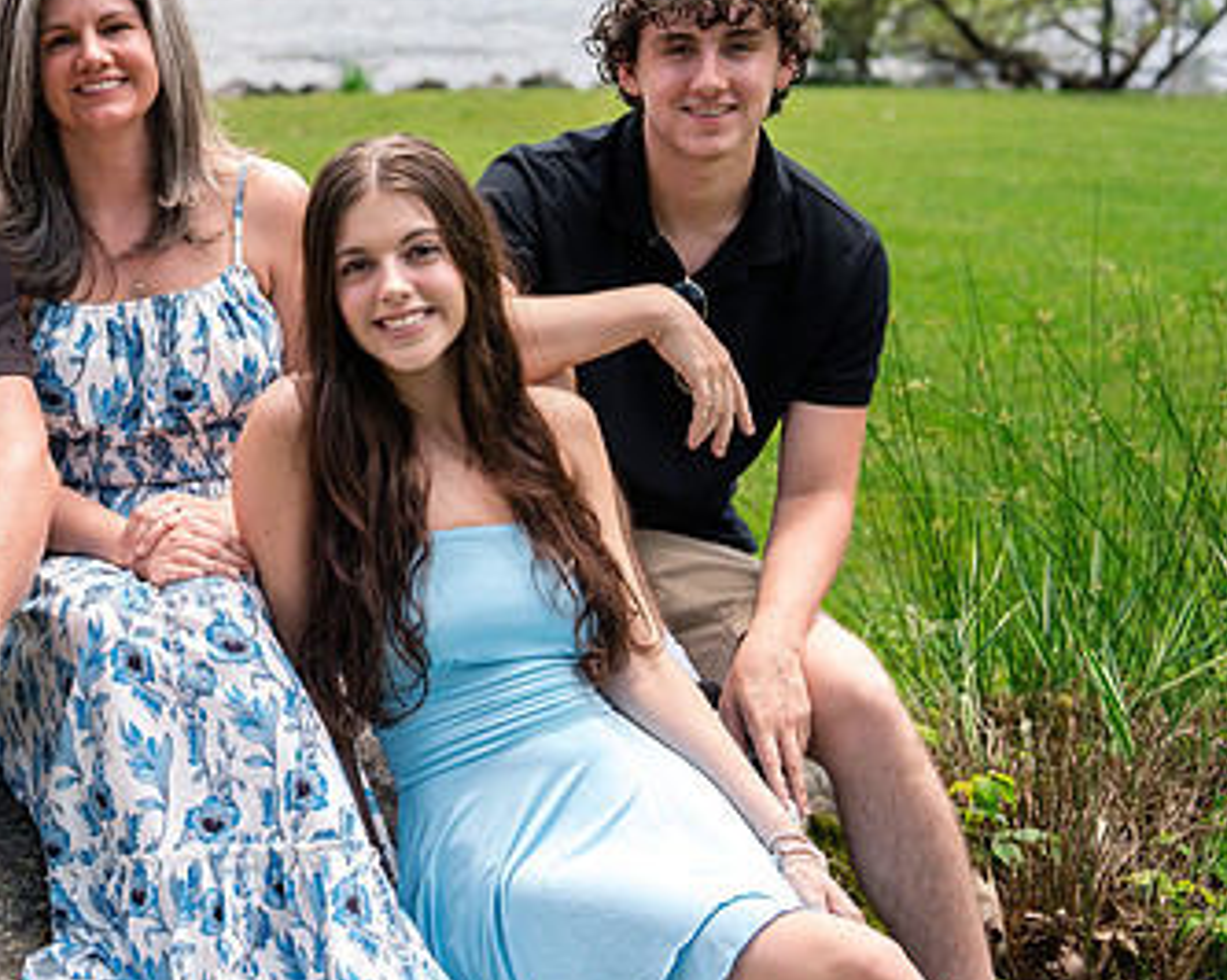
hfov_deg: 24.2
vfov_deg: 19.9
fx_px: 2795
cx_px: 167
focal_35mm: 77
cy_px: 389
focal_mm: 47
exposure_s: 1/250
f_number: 3.5
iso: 64
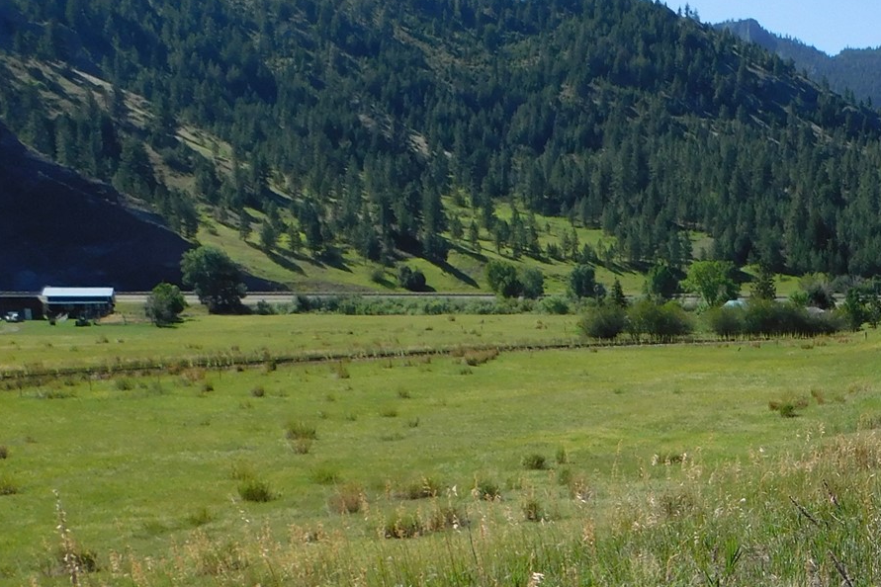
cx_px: 987
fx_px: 1346
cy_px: 525
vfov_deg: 24.0
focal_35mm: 55
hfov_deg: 31.8
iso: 125
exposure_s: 1/1500
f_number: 3
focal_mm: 4
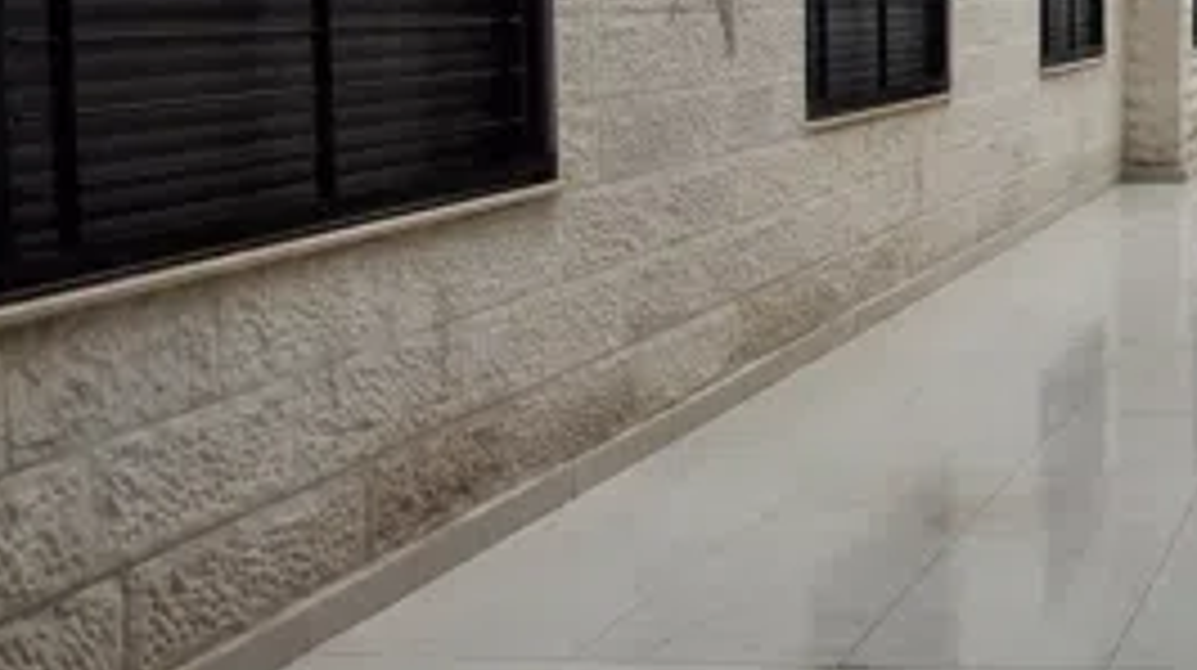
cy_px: 117
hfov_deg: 37.6
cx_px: 1408
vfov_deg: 27.6
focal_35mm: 42
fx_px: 1332
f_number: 2.2
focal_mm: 1.64
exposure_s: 1/932
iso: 40
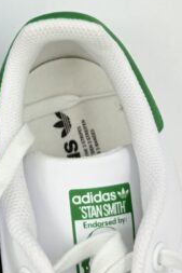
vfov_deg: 24.8
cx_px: 6
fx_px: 598
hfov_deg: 17.0
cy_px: 18
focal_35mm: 79
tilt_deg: -64.4
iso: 80
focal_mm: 6.76
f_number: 1.78
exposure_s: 1/1410
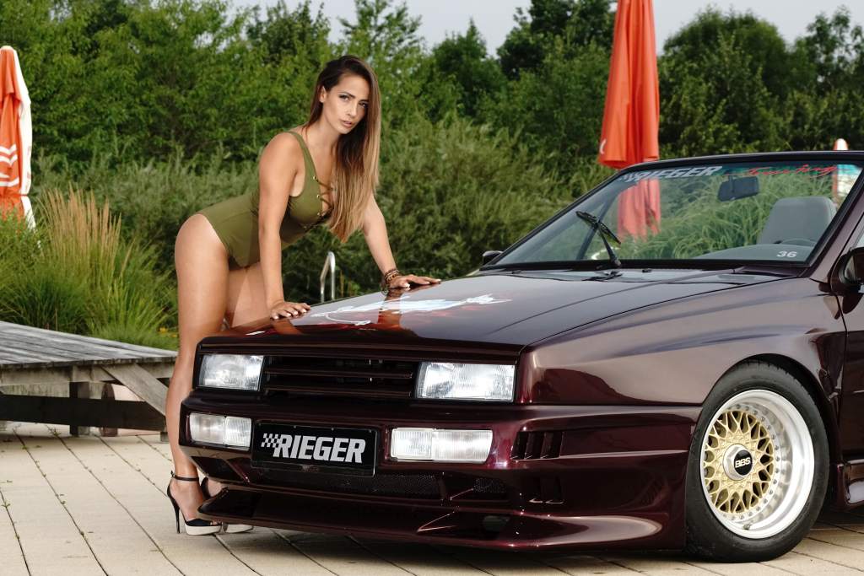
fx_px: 2520
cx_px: 432
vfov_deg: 13.0
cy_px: 288
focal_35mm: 105
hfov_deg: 19.5
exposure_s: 1/320
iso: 1000
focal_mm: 70
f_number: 9
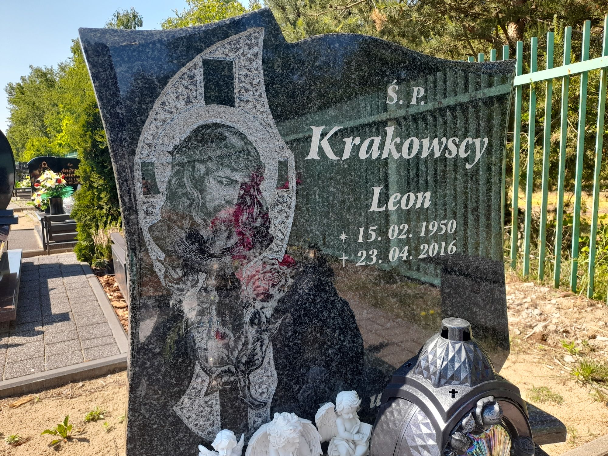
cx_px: 304
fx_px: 439
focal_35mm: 25
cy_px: 228
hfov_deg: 69.4
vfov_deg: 54.9
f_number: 2
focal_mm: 4.6
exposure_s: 1/134
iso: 20
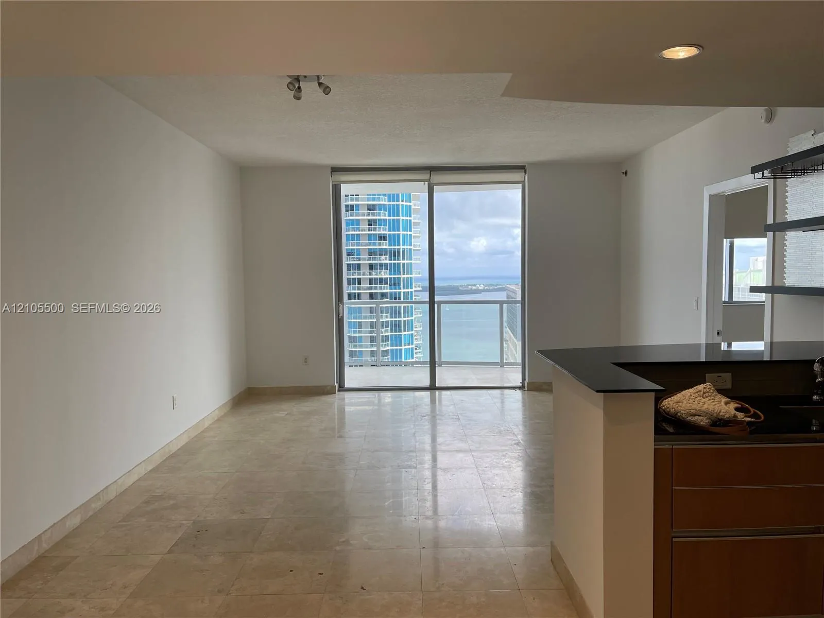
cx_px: 412
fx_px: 619
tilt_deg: -4.0
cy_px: 309
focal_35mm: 26
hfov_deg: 67.3
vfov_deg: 53.1
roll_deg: +1.0
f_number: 1.6
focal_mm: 5.1
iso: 32
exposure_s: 1/245
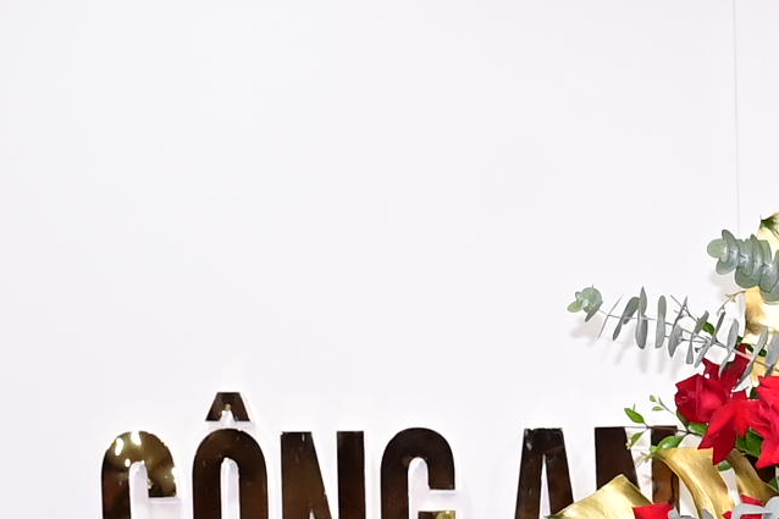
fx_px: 4836
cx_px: 1228
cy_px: 1021
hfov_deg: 8.9
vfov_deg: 6.0
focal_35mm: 224
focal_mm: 31.5
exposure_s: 1/200
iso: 1600
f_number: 4
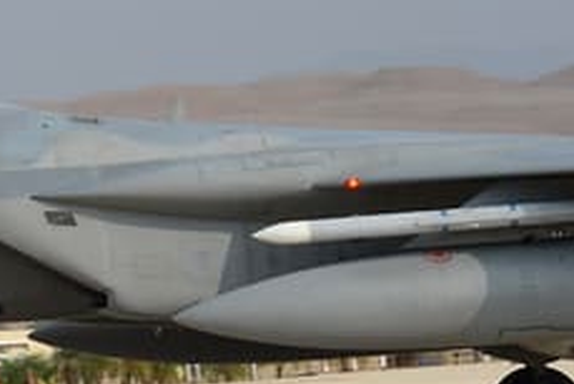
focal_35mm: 560
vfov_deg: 2.5
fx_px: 8934
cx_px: -183
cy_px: 184
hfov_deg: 3.7
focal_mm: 200
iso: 2000
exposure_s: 1/640
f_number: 22
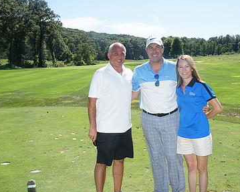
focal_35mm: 50
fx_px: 355
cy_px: 114
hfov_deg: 37.2
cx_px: 144
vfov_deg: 30.2
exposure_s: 1/250
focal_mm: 33
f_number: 18
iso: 800
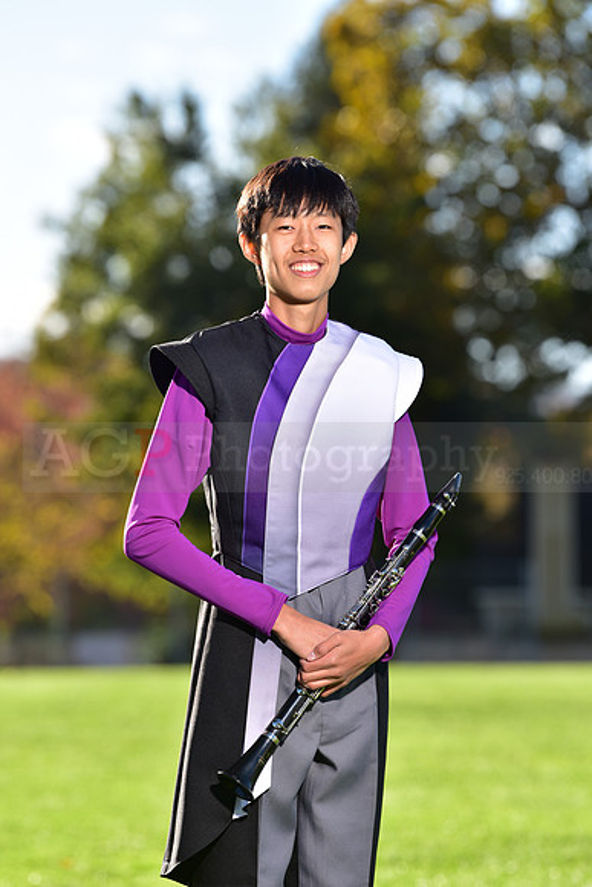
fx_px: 4930
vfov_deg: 10.3
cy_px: 444
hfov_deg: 6.9
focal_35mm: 200
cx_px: 296
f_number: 5
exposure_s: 1/250
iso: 80
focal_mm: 200
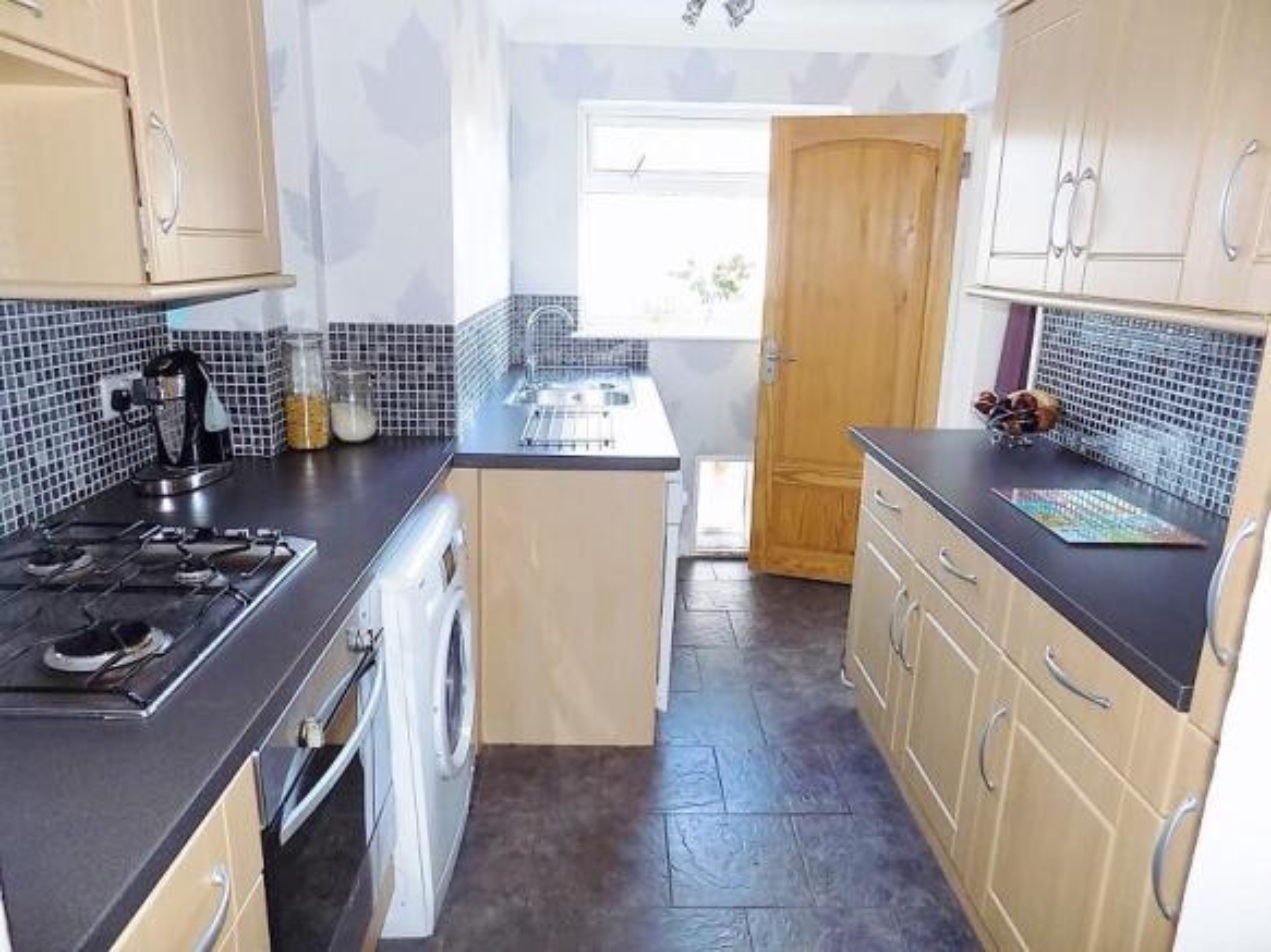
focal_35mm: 23
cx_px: 636
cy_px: 476
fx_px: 844
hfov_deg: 73.9
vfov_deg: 58.9
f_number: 3.1
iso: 280
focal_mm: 4
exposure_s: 1/30
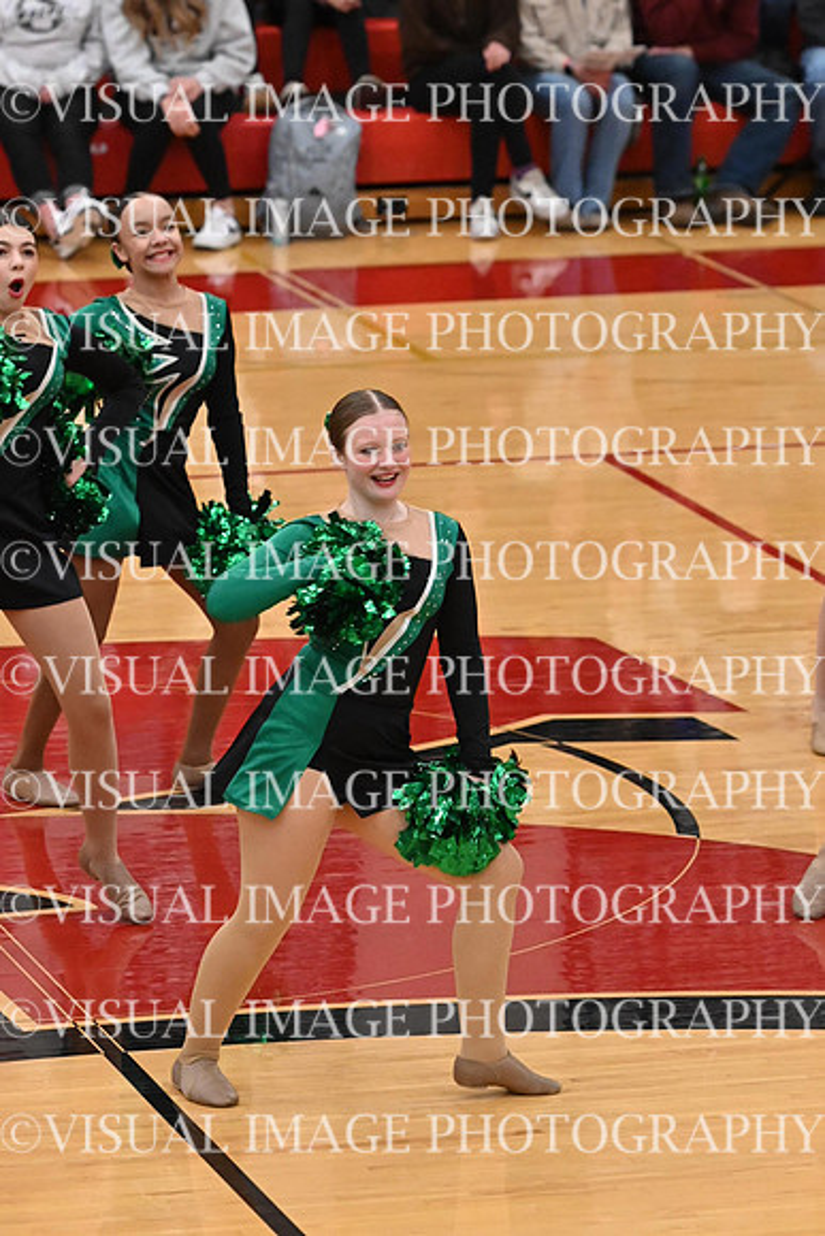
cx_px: 412
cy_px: 618
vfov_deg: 9.1
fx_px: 7729
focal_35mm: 225
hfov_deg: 6.1
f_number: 4
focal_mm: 150
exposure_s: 1/400
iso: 8000
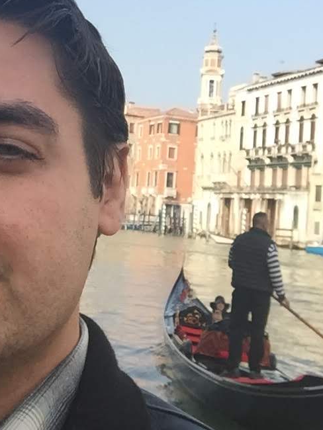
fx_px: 758
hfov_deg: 23.8
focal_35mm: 61
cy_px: 155
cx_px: 77
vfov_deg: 31.5
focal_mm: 2.65
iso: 32
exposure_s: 1/664
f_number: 2.2
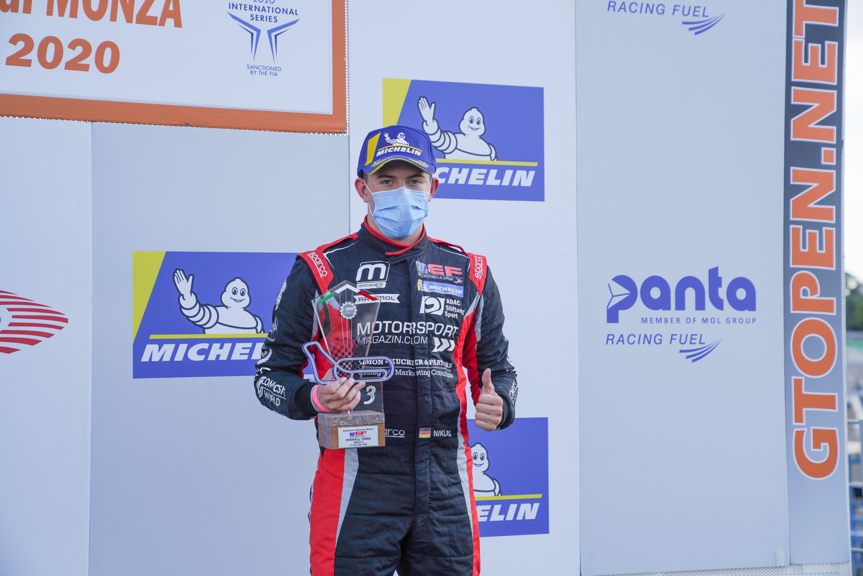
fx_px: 1678
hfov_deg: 28.8
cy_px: 288
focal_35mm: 70
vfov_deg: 19.5
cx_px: 432
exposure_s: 1/1000
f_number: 4
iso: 160
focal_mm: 70
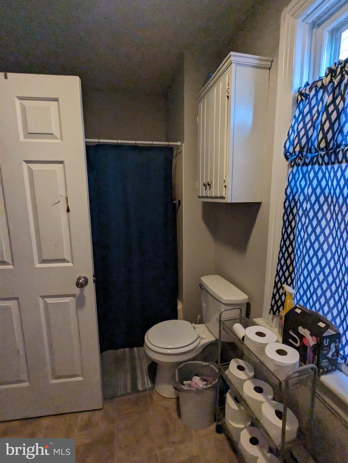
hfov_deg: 78.2
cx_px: 174
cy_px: 232
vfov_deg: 94.4
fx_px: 214
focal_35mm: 16
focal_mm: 2.35
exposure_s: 1/60
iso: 1266
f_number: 2.2
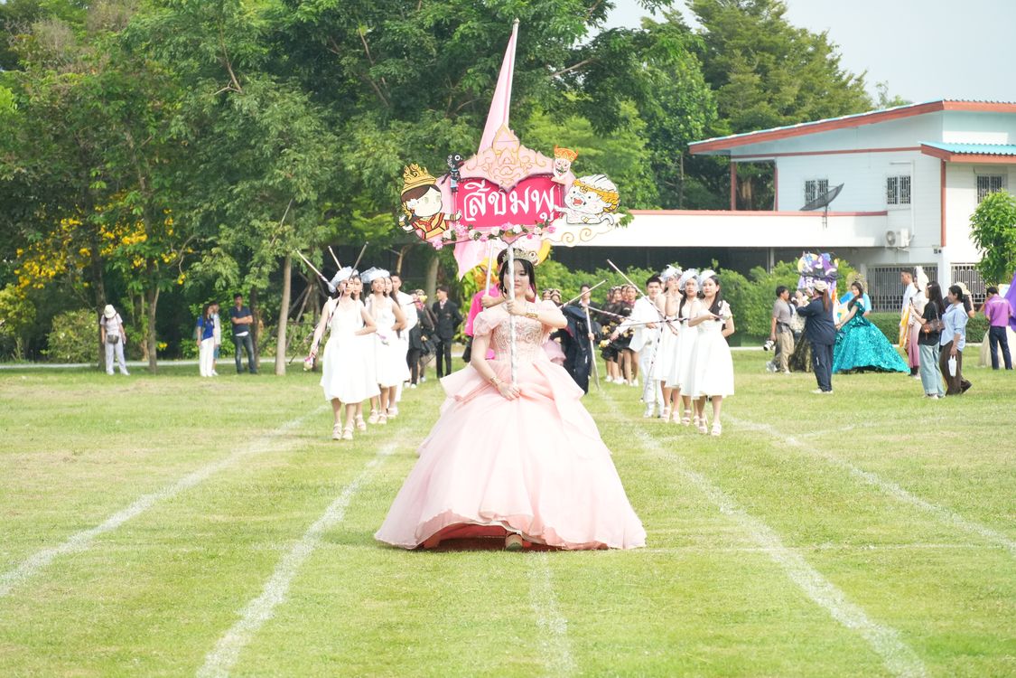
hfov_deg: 14.4
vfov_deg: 9.6
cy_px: 339
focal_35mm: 142
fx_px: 4021
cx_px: 508
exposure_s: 1/1600
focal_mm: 95
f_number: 5.6
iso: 1250
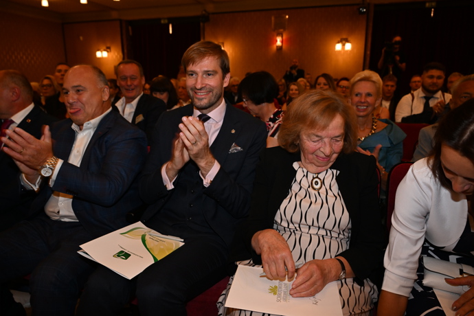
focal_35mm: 26
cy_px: 158
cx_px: 237
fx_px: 349
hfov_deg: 68.4
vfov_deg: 48.7
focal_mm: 26.5
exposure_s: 1/40
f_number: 4.5
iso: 2000
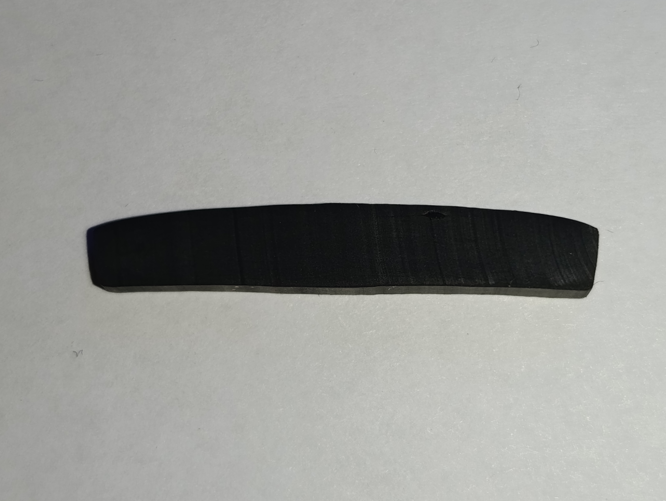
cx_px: 333
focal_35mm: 76
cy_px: 250
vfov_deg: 19.4
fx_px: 1464
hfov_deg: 25.6
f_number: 1.65
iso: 174
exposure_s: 1/100
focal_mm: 6.11
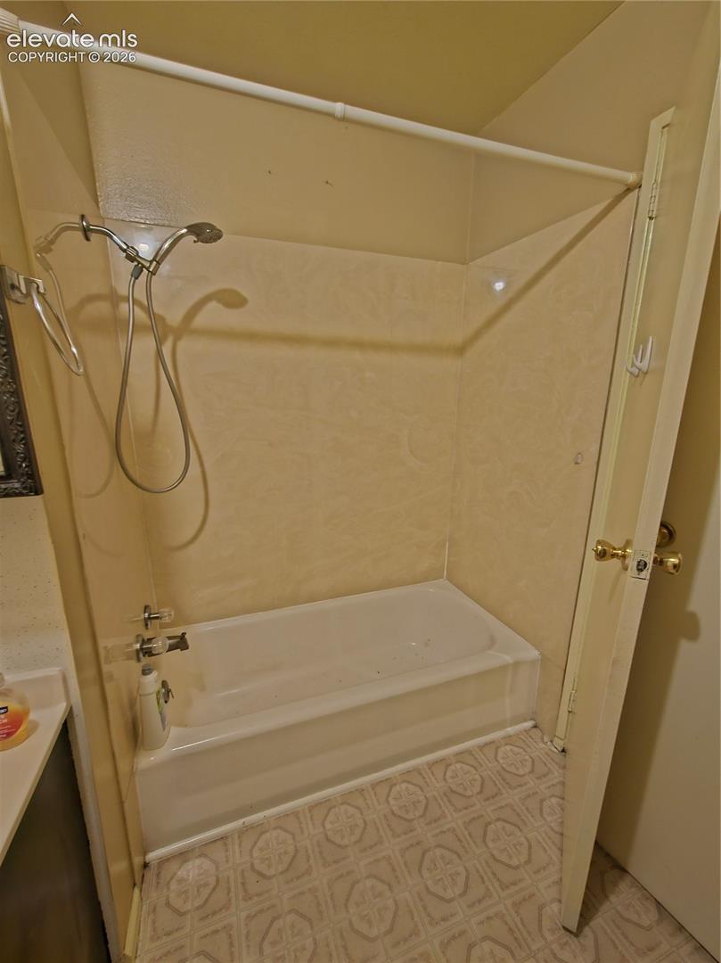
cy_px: 482
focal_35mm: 13
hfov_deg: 89.9
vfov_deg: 106.2
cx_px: 360
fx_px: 361
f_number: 2.2
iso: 200
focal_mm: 2.2
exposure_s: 1/9.99
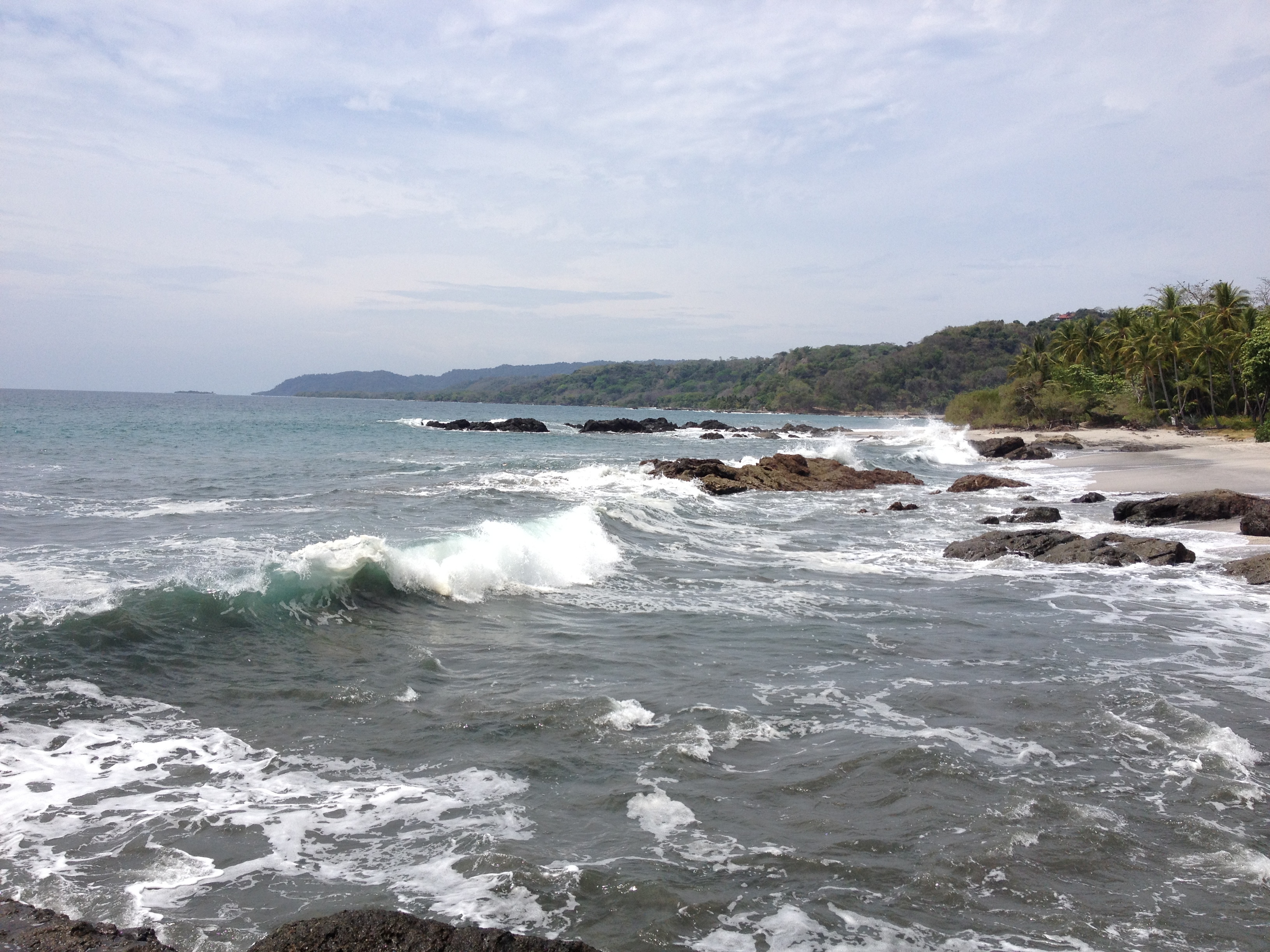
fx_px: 1284
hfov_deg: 52.6
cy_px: 476
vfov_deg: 40.7
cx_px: 635
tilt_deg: -7.1
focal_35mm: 35
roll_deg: -1.4
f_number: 2.4
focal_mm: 4.28
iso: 50
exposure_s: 1/3247
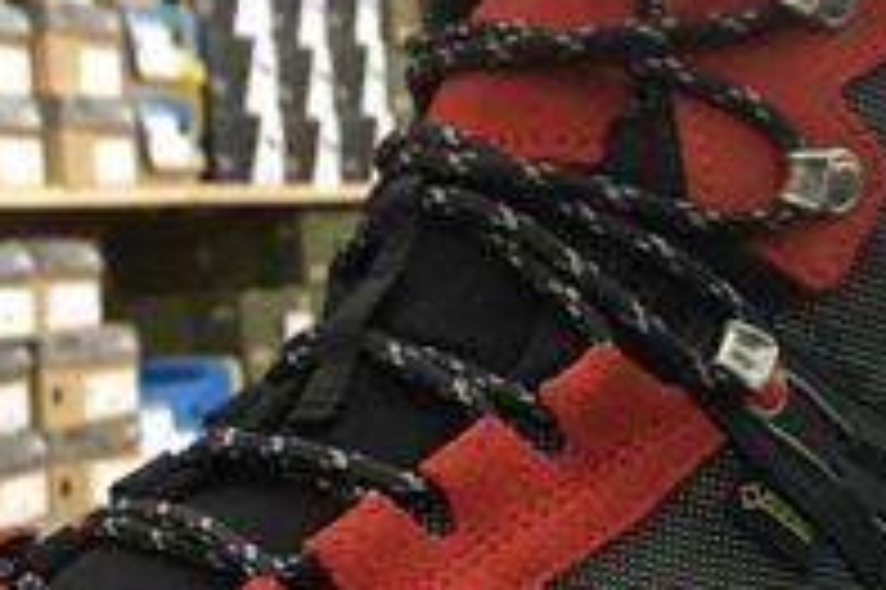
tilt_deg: -8.1
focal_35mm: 98
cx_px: 841
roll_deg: +2.0
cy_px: 590
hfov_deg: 20.3
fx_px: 2410
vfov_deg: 13.7
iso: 64
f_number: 2.2
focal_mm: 4.15
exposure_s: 1/30
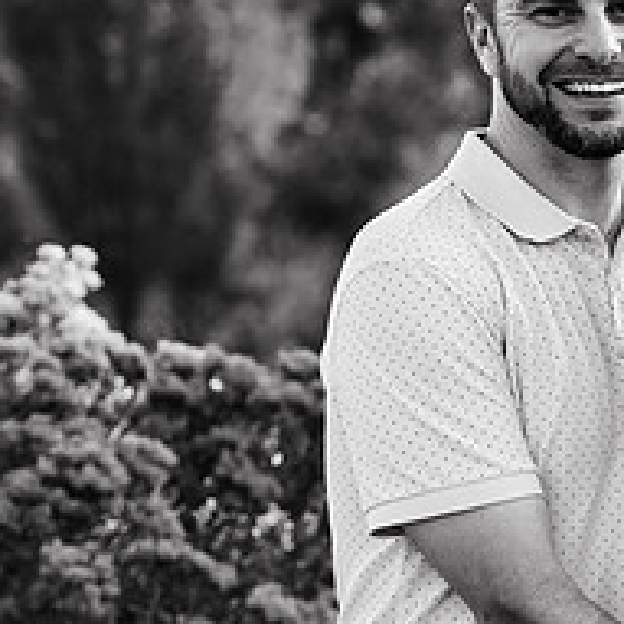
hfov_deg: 7.2
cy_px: 351
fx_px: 4976
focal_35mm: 244
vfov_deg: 7.2
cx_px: 435
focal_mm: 84
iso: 160
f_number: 4
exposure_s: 1/160
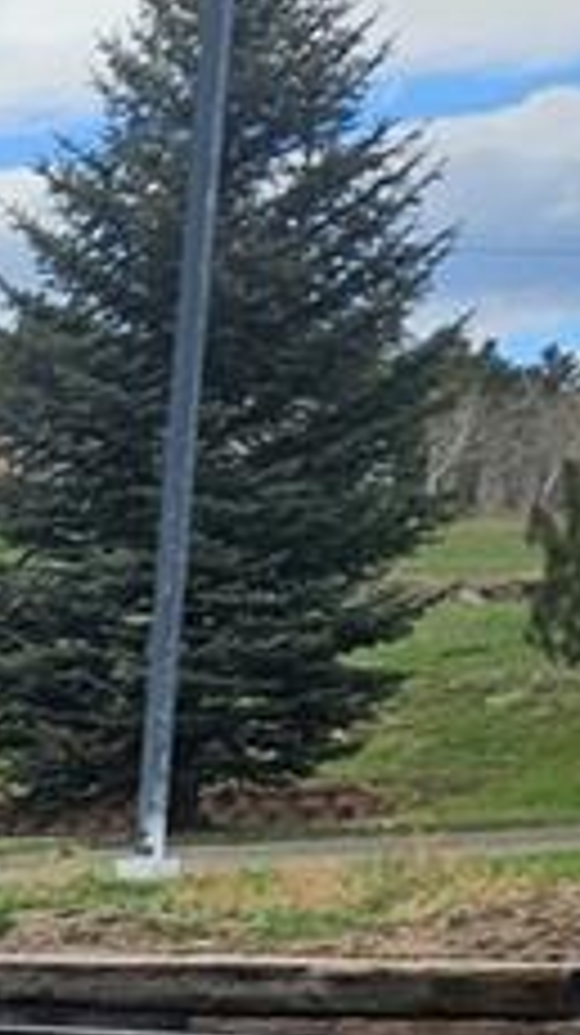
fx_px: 3590
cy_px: 1665
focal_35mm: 131
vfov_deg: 14.9
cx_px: -1304
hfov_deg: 7.7
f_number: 1.8
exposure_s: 1/1989
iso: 25
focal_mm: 5.4
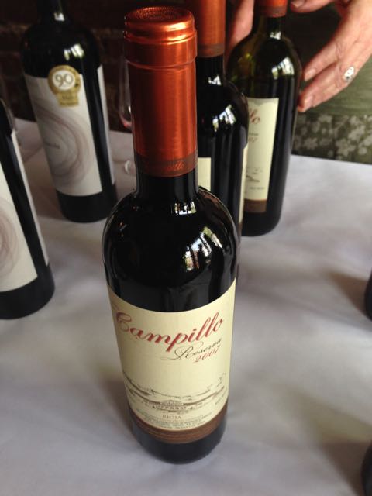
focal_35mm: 33
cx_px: 186
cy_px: 248
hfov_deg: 42.9
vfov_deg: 55.4
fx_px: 473
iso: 64
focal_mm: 4.12
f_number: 2.4
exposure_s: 1/60
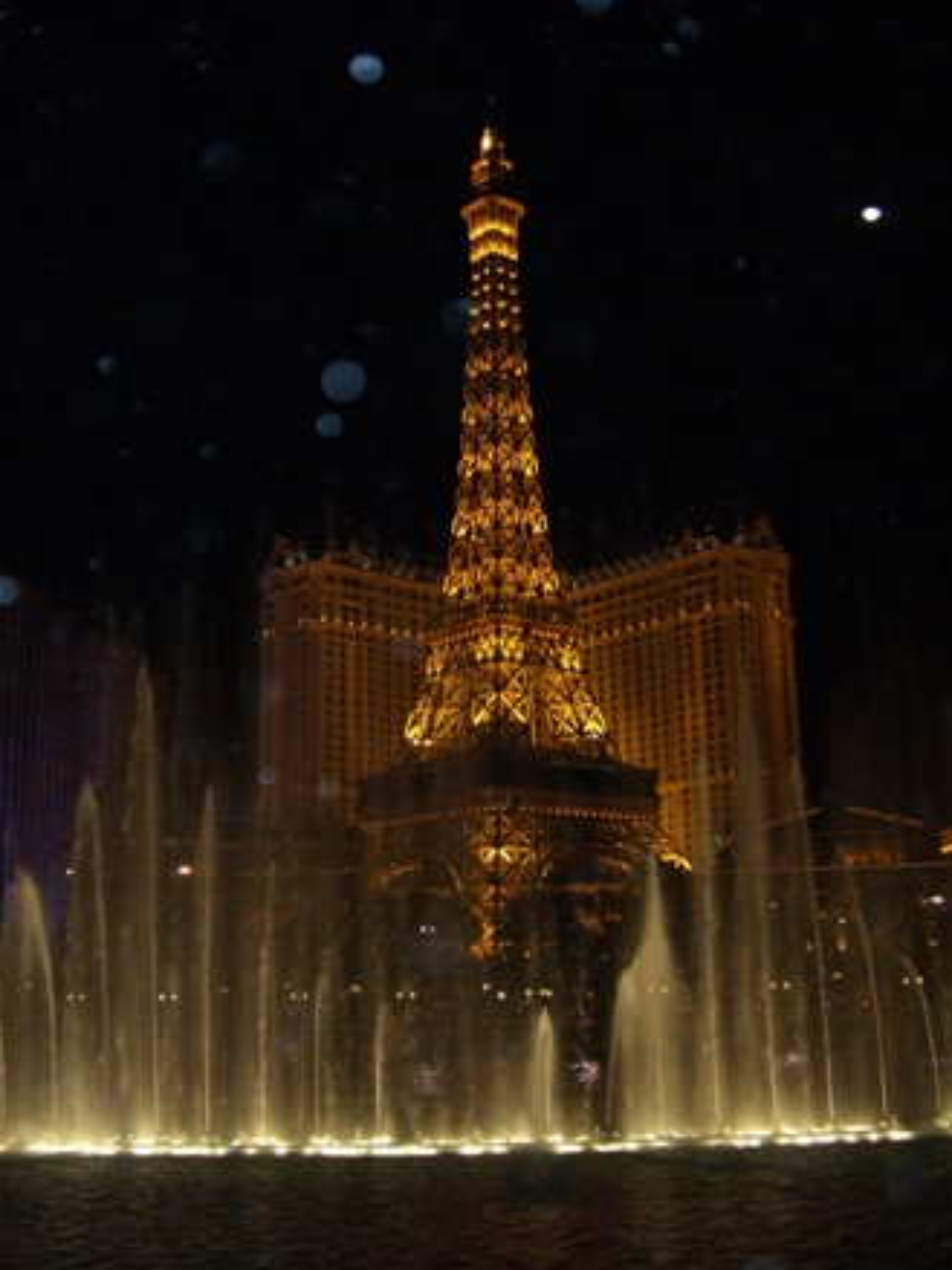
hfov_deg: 36.8
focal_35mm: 39
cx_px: 486
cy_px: 626
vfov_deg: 47.9
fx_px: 1431
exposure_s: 1/60
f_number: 2.7
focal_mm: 6.2
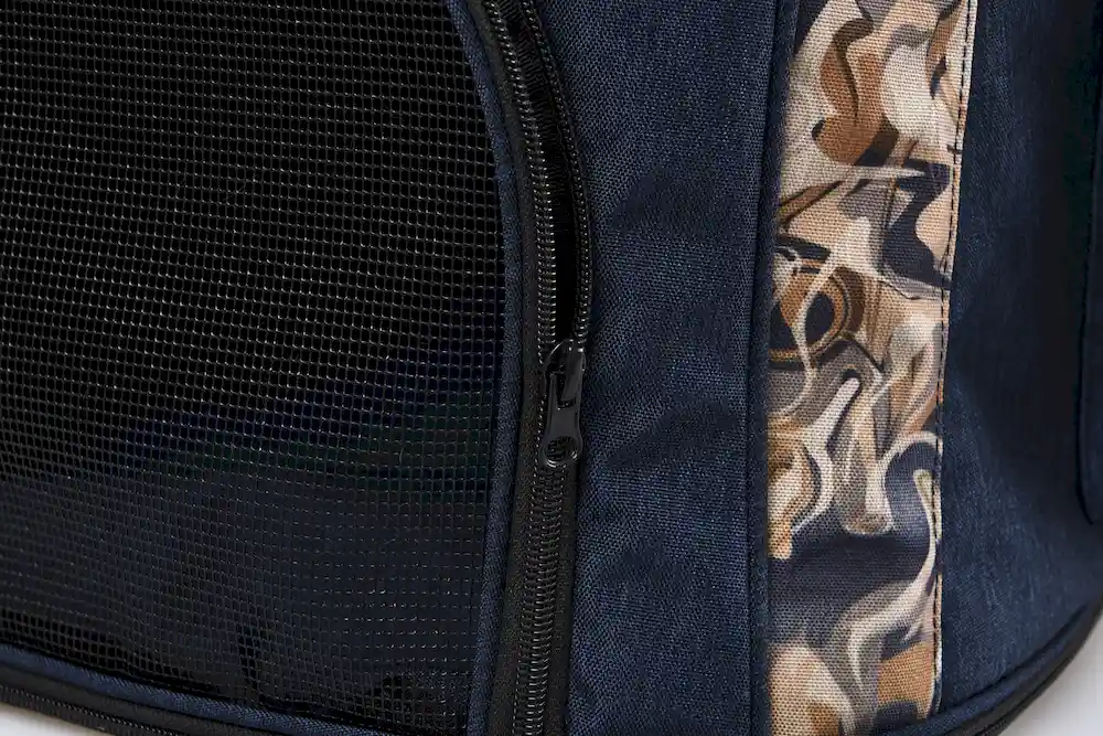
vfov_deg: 19.5
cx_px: 552
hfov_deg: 28.8
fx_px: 2145
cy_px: 368
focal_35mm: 70
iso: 250
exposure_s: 1/125
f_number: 11
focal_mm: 70
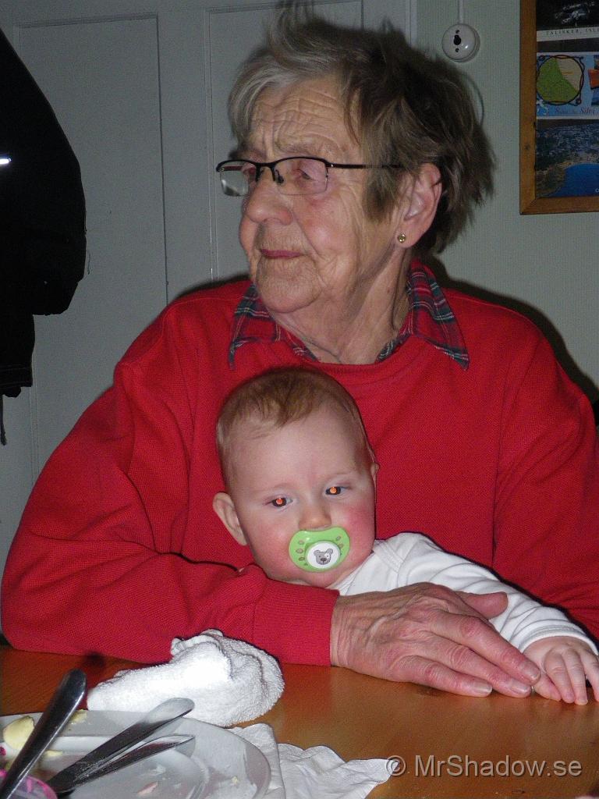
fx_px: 1430
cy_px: 400
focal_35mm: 62
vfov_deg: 31.2
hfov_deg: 23.7
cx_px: 300
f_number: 4.6
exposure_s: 1/80
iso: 400
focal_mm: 11.1
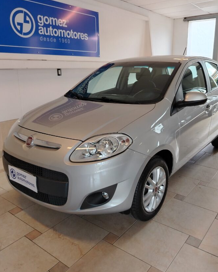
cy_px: 129
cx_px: 118
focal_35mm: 29
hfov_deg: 49.9
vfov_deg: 60.4
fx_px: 234
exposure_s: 1/50
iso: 322
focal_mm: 5.25
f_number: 1.75
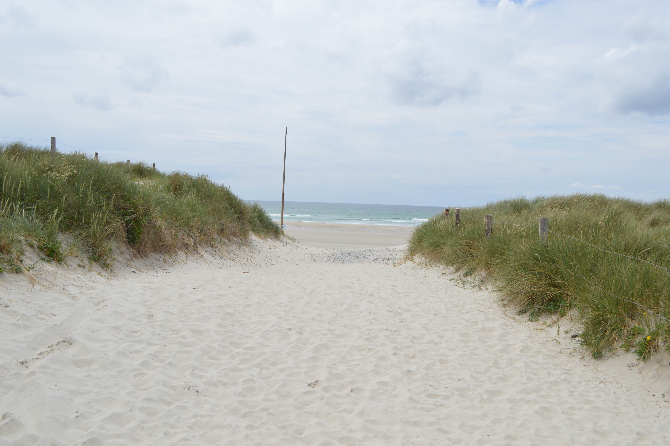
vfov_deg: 36.8
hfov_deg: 53.2
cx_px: 335
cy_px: 223
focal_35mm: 36
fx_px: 669
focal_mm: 24
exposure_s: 1/320
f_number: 9
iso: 100
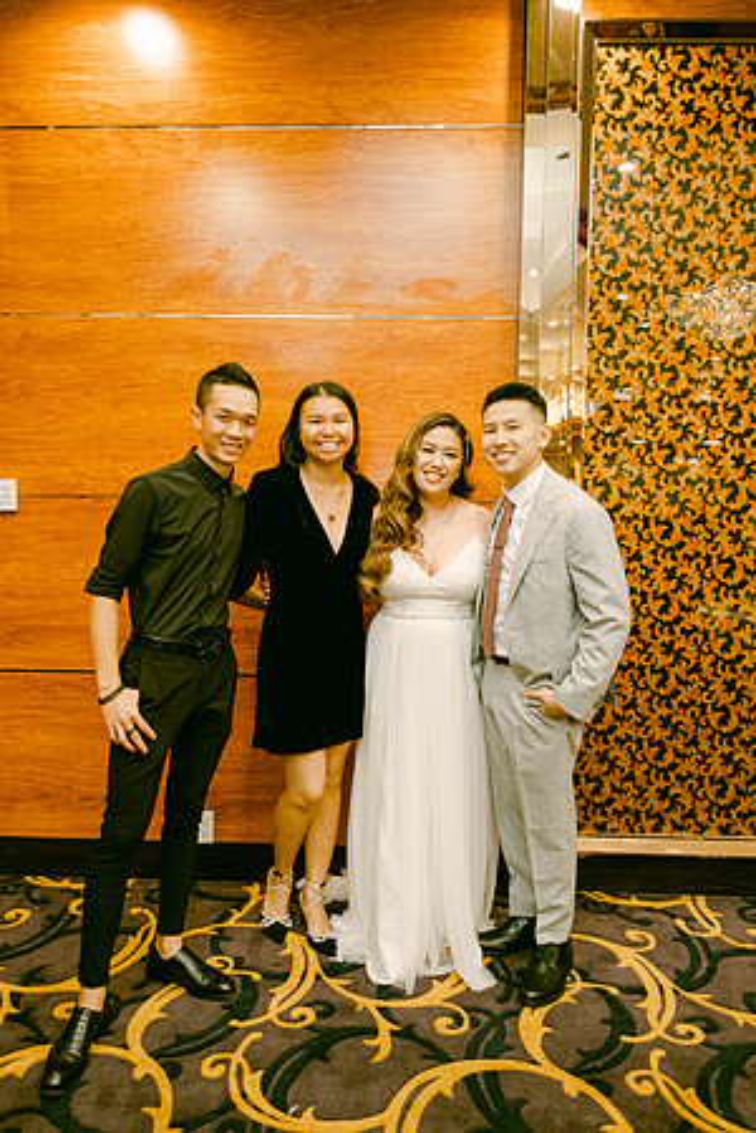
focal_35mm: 24
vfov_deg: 73.7
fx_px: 756
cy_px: 566
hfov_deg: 53.1
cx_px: 378
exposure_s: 1/125
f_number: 2.8
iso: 800
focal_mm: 16
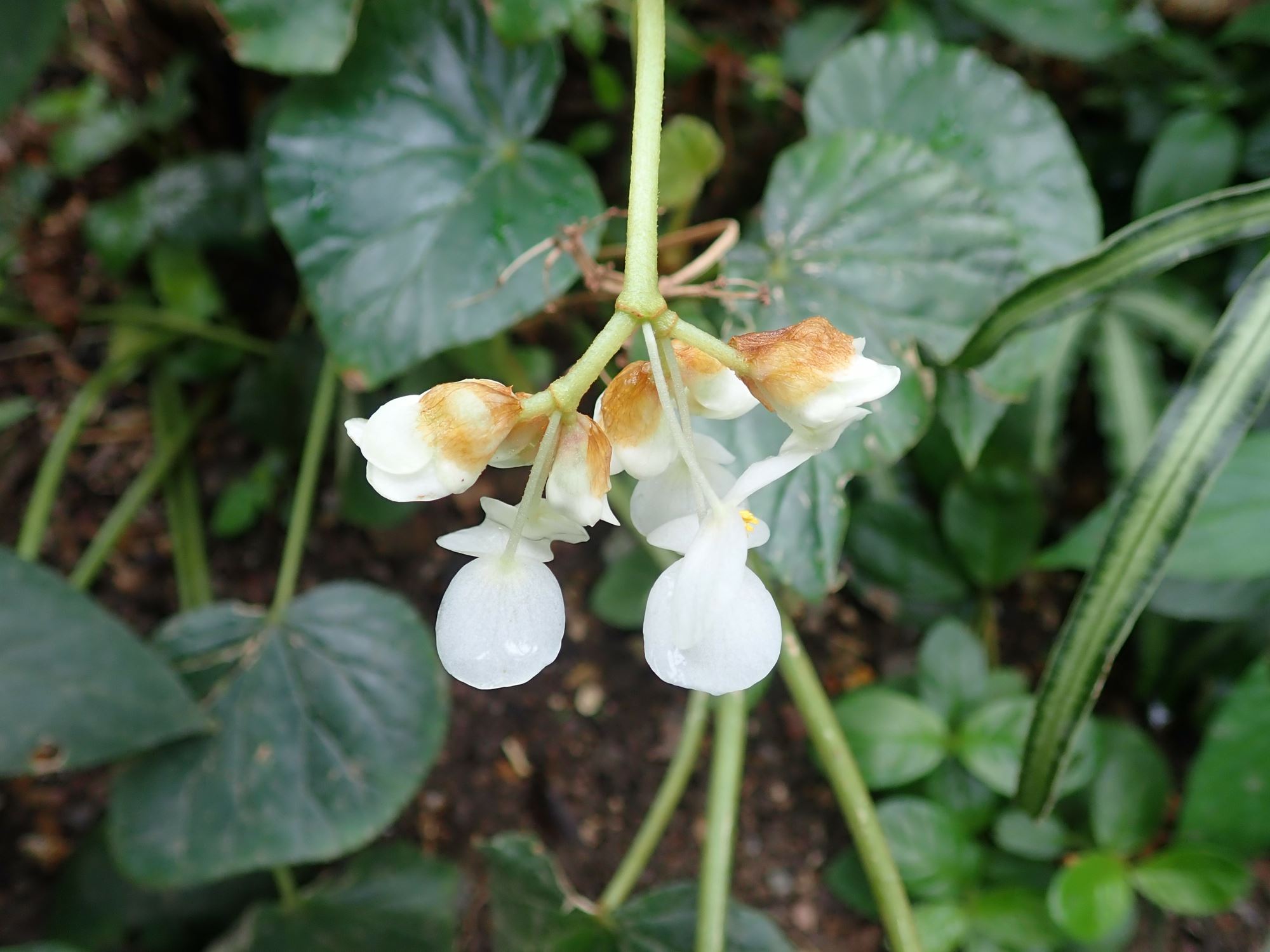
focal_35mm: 30
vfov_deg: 46.8
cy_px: 476
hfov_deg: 60.0
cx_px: 635
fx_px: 1101
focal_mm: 5.5
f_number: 2.3
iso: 160
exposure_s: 1/60
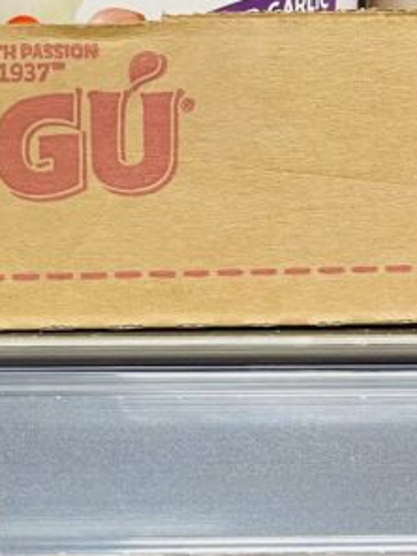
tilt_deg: -6.2
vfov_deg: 21.8
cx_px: -276
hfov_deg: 14.8
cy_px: 254
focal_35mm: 90
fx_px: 1446
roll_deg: +1.1
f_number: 1.6
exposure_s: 1/60
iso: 160
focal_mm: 4.2
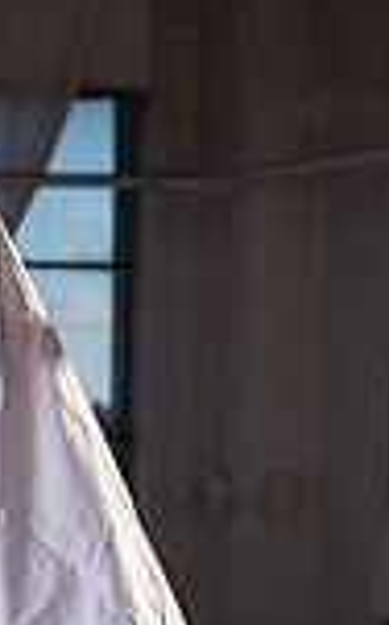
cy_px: 811
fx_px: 2739
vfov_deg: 12.6
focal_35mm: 161
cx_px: -31
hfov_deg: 8.1
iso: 100
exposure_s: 1/125
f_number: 7.1
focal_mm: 64
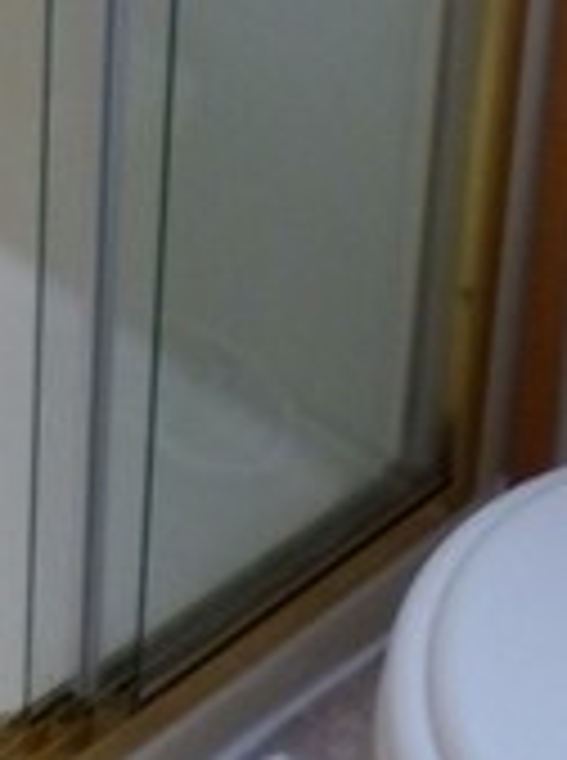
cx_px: -126
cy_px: -477
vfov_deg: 17.8
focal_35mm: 95
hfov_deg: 14.9
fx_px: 2083
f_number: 2.8
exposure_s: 1/20
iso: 400
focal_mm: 4.5
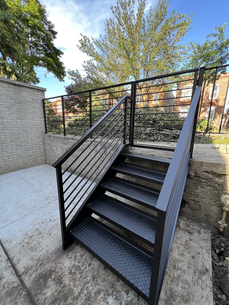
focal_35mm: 13
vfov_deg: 106.2
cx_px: 114
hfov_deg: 89.9
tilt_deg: -12.7
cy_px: 152
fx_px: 115
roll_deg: -1.8
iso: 32
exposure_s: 1/131
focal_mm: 1.57
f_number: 1.8
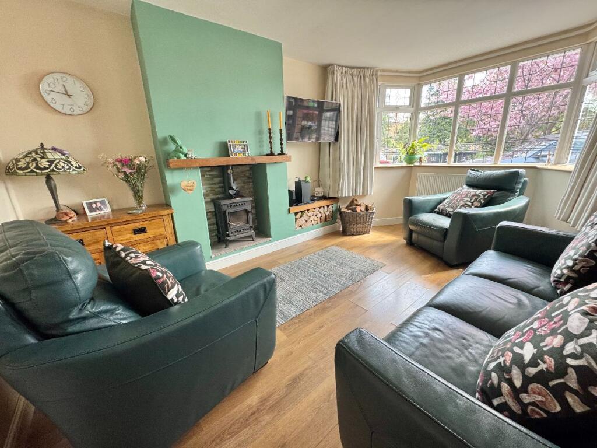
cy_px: 224
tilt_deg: -15.4
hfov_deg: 102.1
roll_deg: +3.2
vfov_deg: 85.7
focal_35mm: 14
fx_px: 241
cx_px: 298
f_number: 2.2
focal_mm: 2.22
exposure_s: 1/99
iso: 160
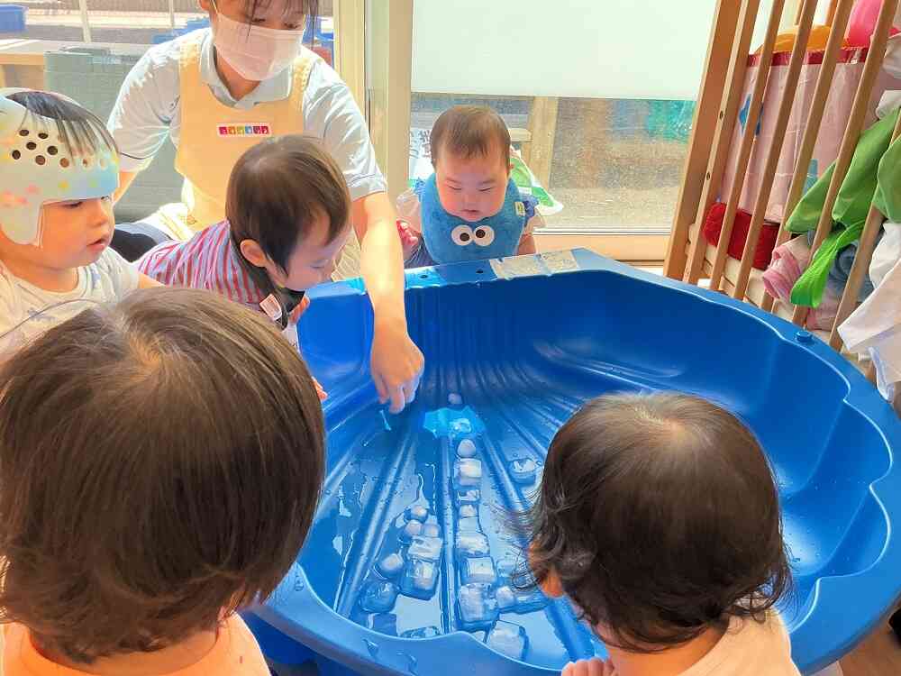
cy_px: 338
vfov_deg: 48.2
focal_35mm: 29
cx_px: 450
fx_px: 755
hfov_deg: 61.7
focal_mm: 3
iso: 16
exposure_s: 1/123
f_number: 1.8
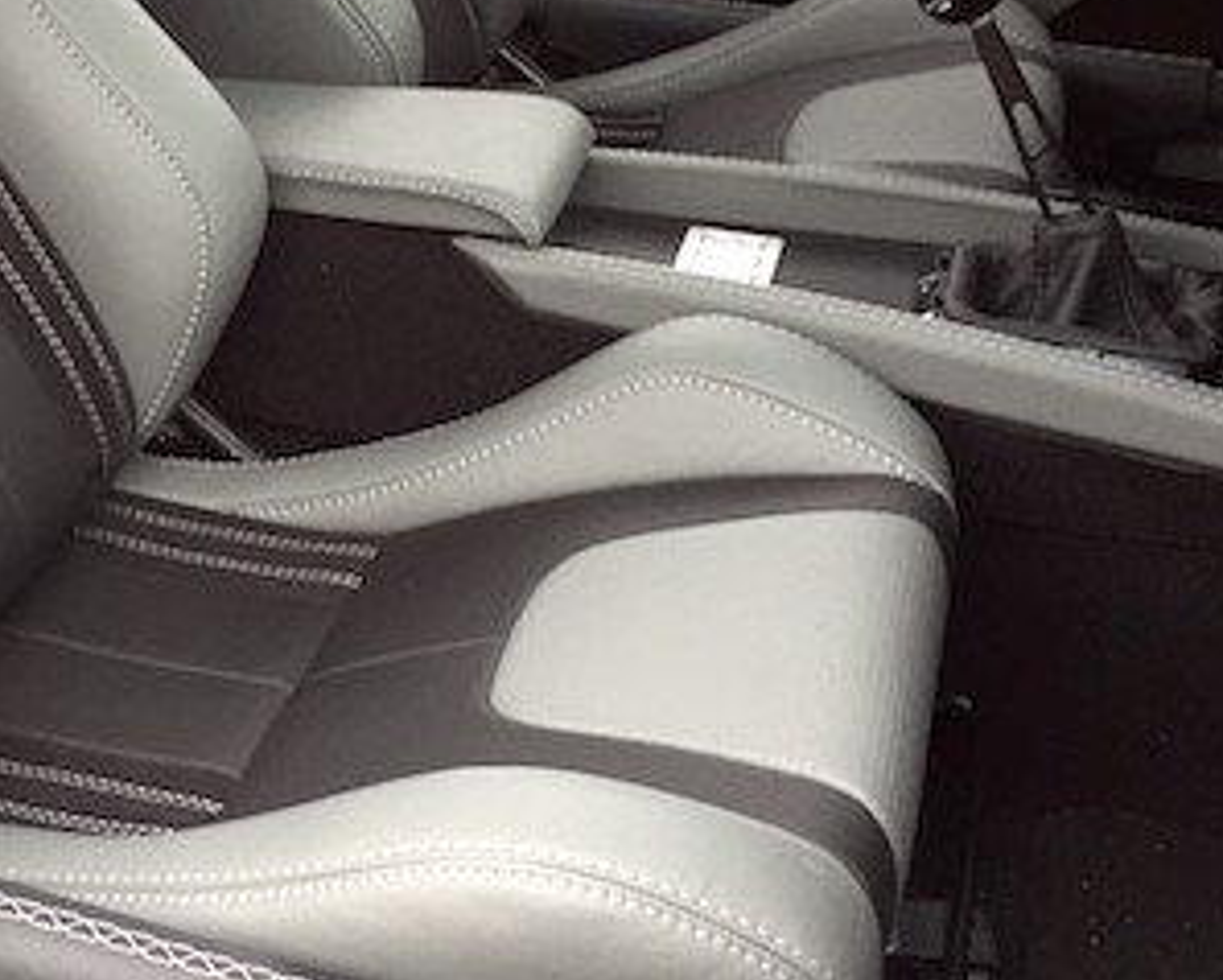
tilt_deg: -23.3
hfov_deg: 30.0
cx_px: 189
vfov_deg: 24.9
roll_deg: -1.2
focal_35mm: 61
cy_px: 329
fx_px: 2209
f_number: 2.2
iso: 50
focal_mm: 4.15
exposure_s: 1/120
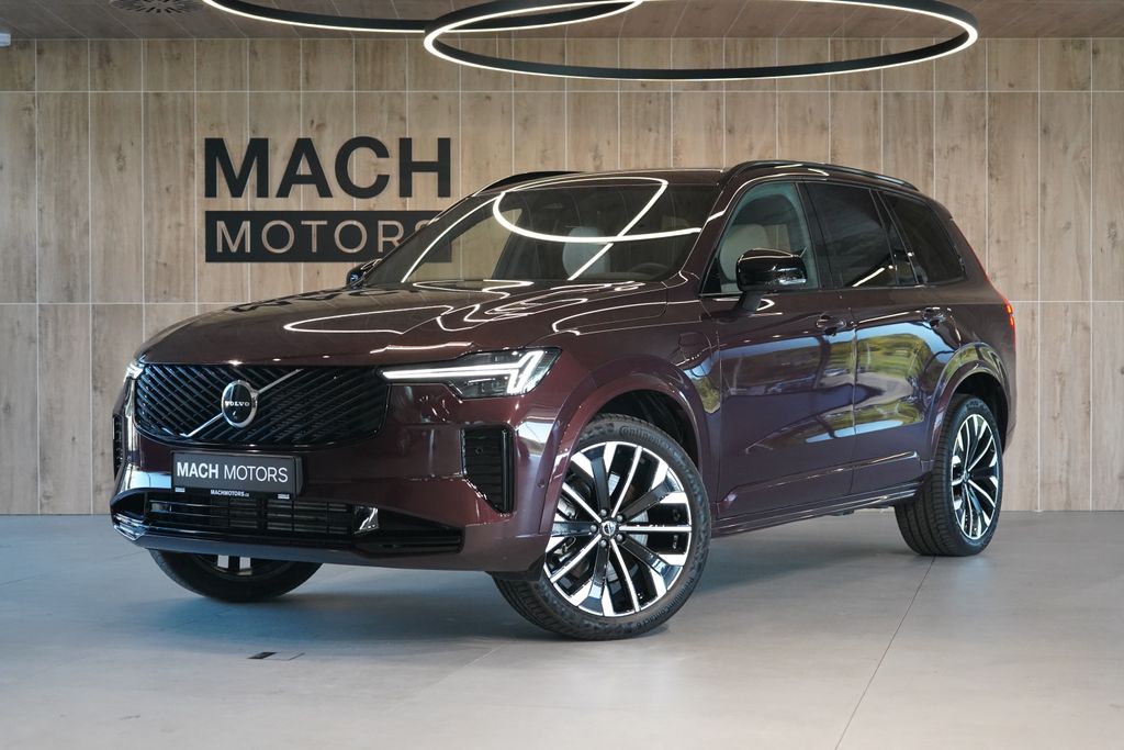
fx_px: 1873
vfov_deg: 22.6
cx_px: 562
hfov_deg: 33.4
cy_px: 375
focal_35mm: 60
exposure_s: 1/160
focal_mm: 60
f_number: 5
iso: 5000
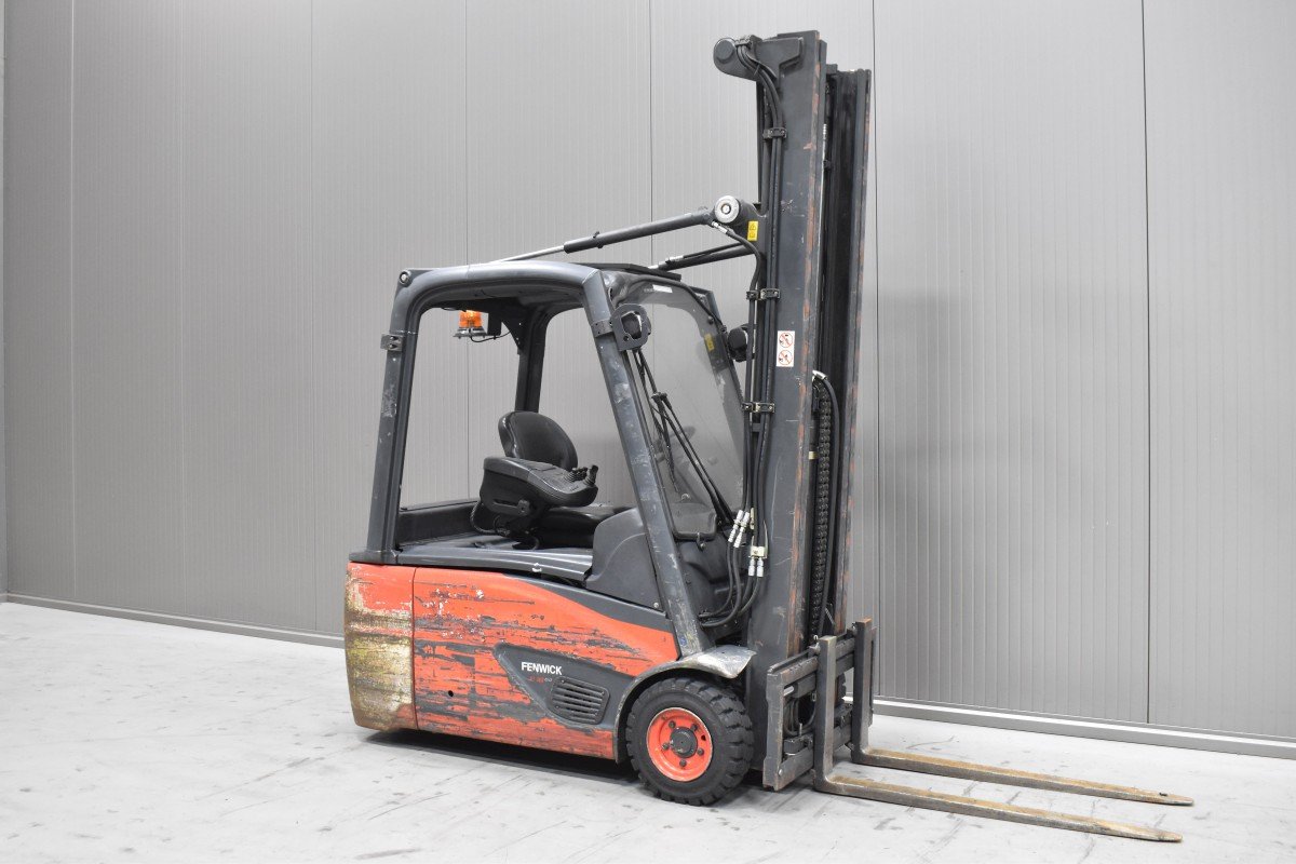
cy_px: 432
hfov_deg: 57.2
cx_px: 648
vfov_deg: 40.0
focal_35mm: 33
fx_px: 1188
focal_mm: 22
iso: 1600
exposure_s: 1/20
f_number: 5
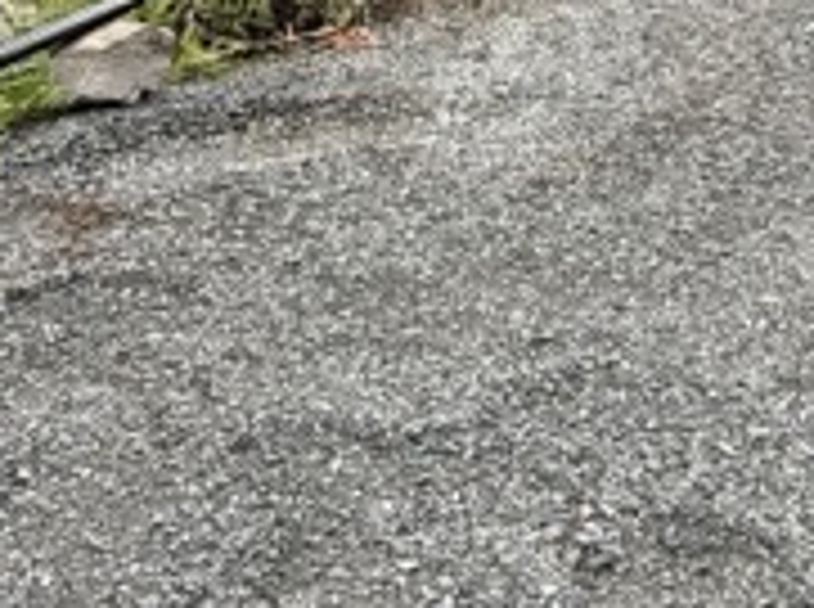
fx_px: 1455
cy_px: -279
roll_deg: -2.3
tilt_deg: -2.3
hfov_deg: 31.1
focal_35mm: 62
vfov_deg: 20.5
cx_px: 517
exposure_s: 1/461
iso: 64
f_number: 2.2
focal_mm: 2.22
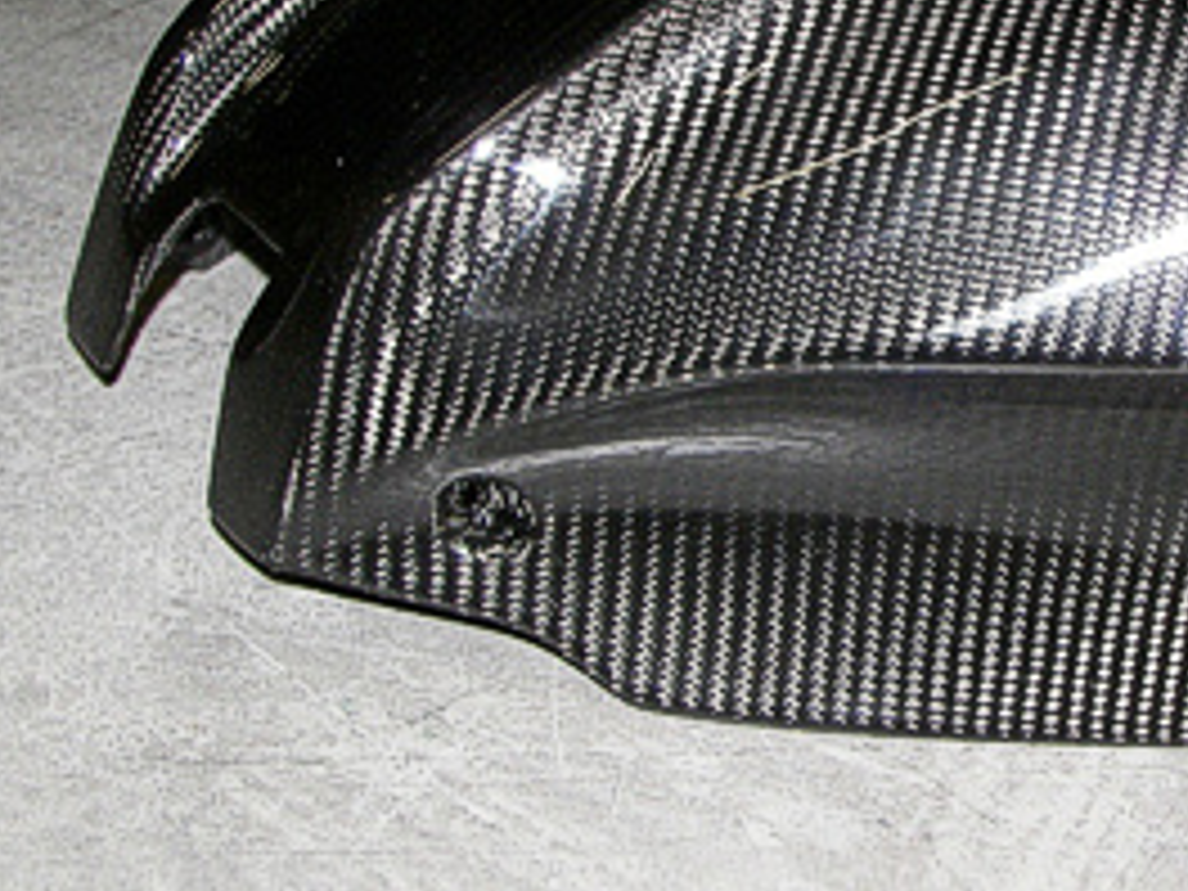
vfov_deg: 16.9
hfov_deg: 21.9
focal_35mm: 87
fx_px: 2986
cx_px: 1107
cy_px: 259
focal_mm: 7.6
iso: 100
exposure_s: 1/30
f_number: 2.8
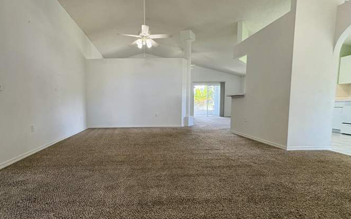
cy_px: 121
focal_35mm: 18
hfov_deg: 90.1
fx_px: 172
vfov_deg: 64.8
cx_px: 144
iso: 320
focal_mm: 2.22
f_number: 2.2
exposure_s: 1/120
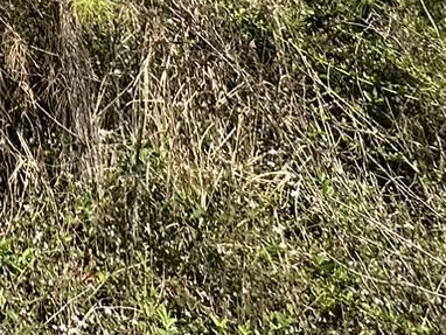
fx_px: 967
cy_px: -554
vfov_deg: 12.8
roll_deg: +0.8
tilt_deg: +20.1
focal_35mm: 75
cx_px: -252
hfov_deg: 21.2
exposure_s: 1/1159
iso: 40
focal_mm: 2.22
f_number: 2.2
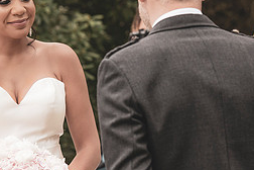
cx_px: 78
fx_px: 2145
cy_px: 68
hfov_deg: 6.8
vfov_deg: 4.5
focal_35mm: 304
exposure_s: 1/320
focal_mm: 112
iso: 250
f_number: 5.6
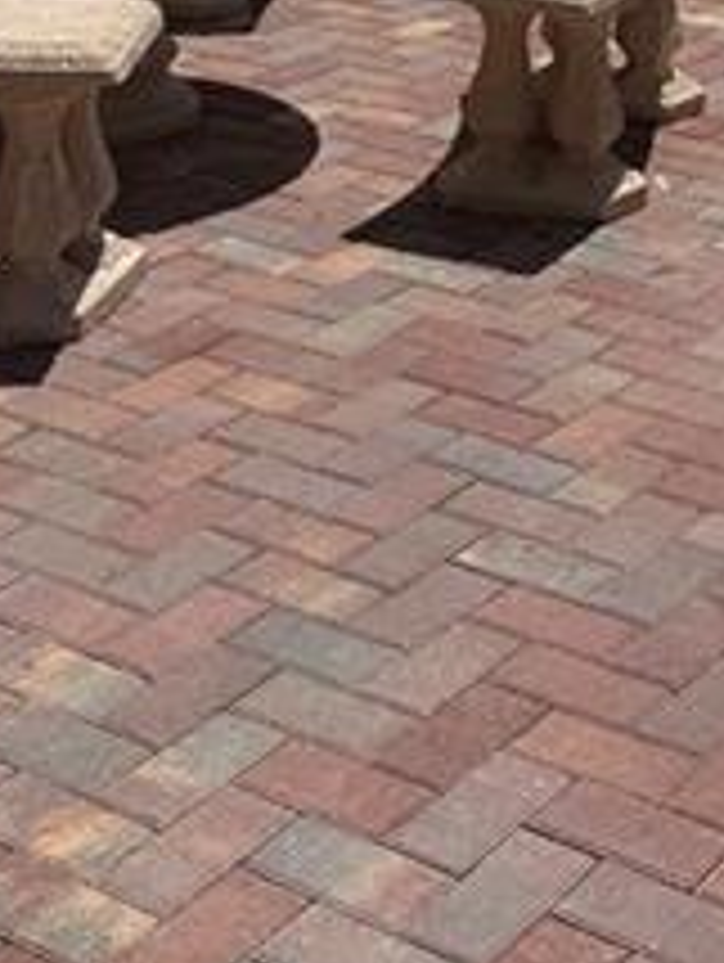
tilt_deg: -5.7
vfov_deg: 20.0
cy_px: -436
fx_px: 2394
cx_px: 733
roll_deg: -1.3
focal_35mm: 86
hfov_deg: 16.8
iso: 80
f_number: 1.78
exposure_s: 1/11905
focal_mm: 6.76
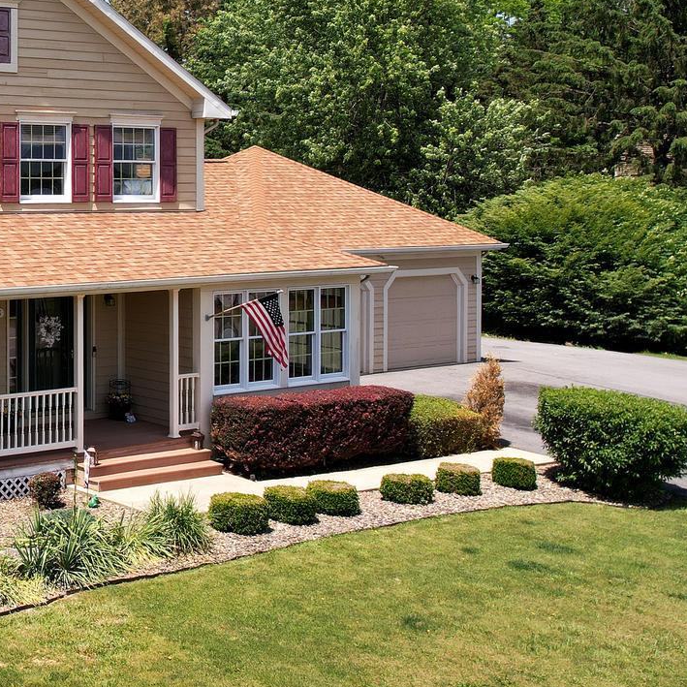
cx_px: -147
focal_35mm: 54
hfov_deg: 27.6
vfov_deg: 31.3
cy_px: 206
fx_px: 1212
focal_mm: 8.38
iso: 100
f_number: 2.8
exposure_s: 1/1000
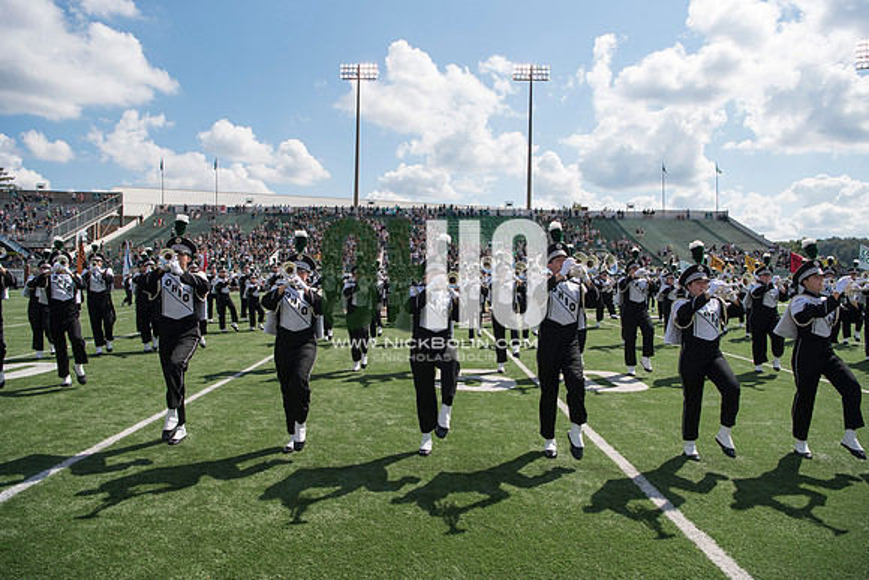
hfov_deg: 73.7
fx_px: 579
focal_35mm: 24
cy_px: 290
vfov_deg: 53.2
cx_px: 434
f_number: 5.6
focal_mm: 24
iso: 200
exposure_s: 1/1600
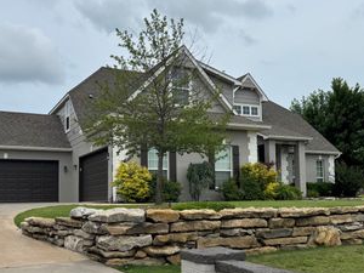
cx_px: 180
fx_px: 421
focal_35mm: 40
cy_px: 167
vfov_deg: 35.8
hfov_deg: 46.8
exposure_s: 1/5348
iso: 80
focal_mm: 6.76
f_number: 1.78
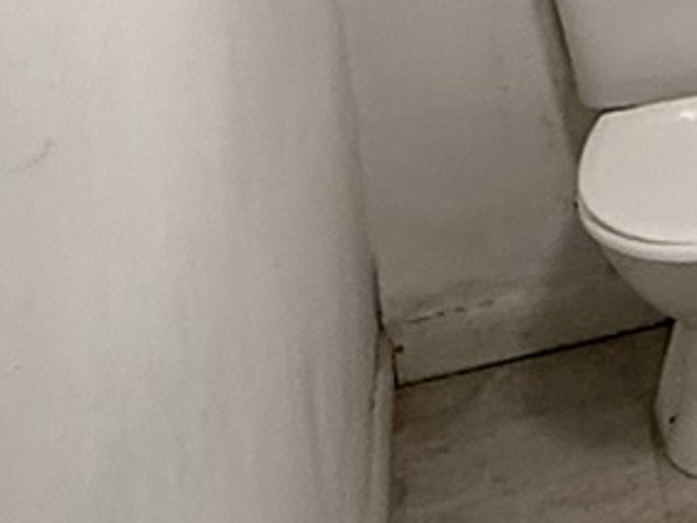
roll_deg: +2.9
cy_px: -359
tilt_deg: -8.6
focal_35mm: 102
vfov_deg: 13.3
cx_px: 1416
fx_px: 2055
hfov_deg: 15.3
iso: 160
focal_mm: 2.22
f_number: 2.2
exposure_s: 1/100
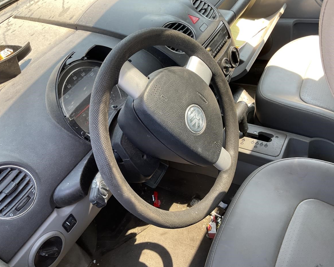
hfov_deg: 57.2
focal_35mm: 31
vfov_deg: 47.1
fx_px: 306
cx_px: 170
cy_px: 131
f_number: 1.8
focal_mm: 3
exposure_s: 1/120
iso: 40
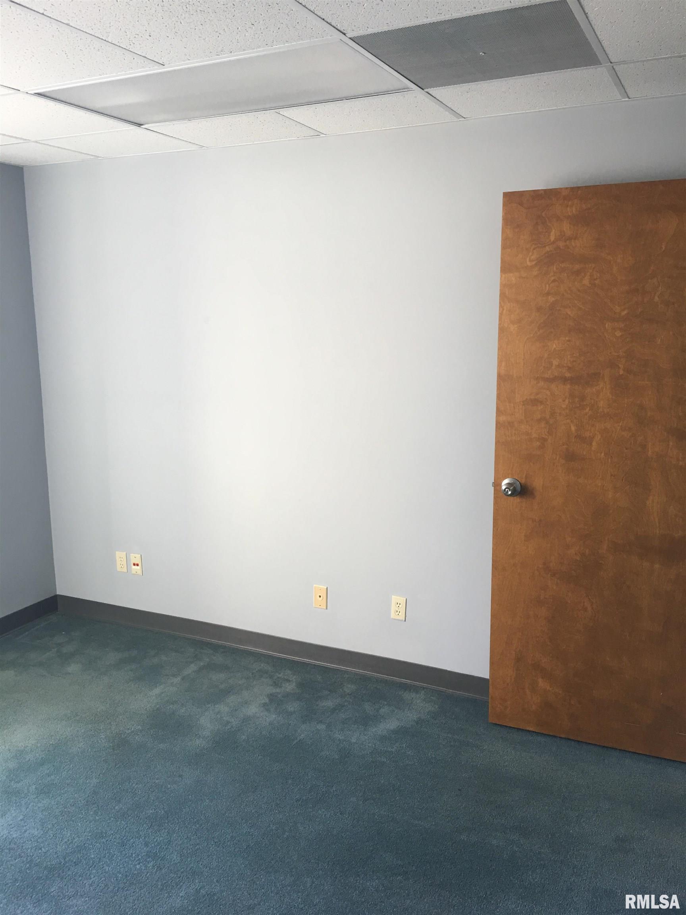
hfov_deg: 48.2
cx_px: 343
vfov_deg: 61.7
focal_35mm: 29
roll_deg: +0.8
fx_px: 766
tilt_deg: -10.6
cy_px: 458
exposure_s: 1/15
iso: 32
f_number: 2.2
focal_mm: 4.15
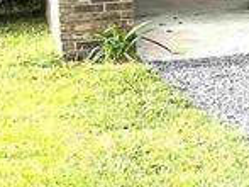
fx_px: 1200
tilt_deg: -4.8
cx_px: 830
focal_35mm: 167
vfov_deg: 8.7
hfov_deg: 8.8
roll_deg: -0.3
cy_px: -58
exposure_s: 1/663
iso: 80
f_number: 1.78
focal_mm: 6.86
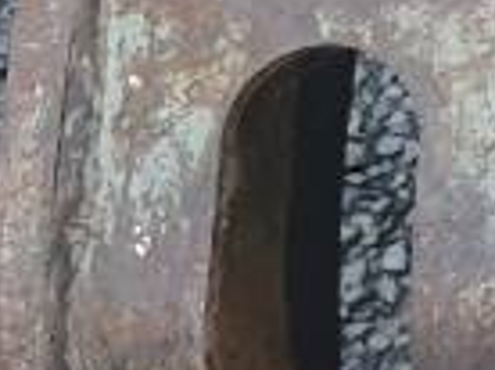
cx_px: 1600
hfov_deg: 8.3
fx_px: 2755
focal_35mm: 193
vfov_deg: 7.5
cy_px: -273
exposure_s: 1/40
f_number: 1.5
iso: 200
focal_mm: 4.32
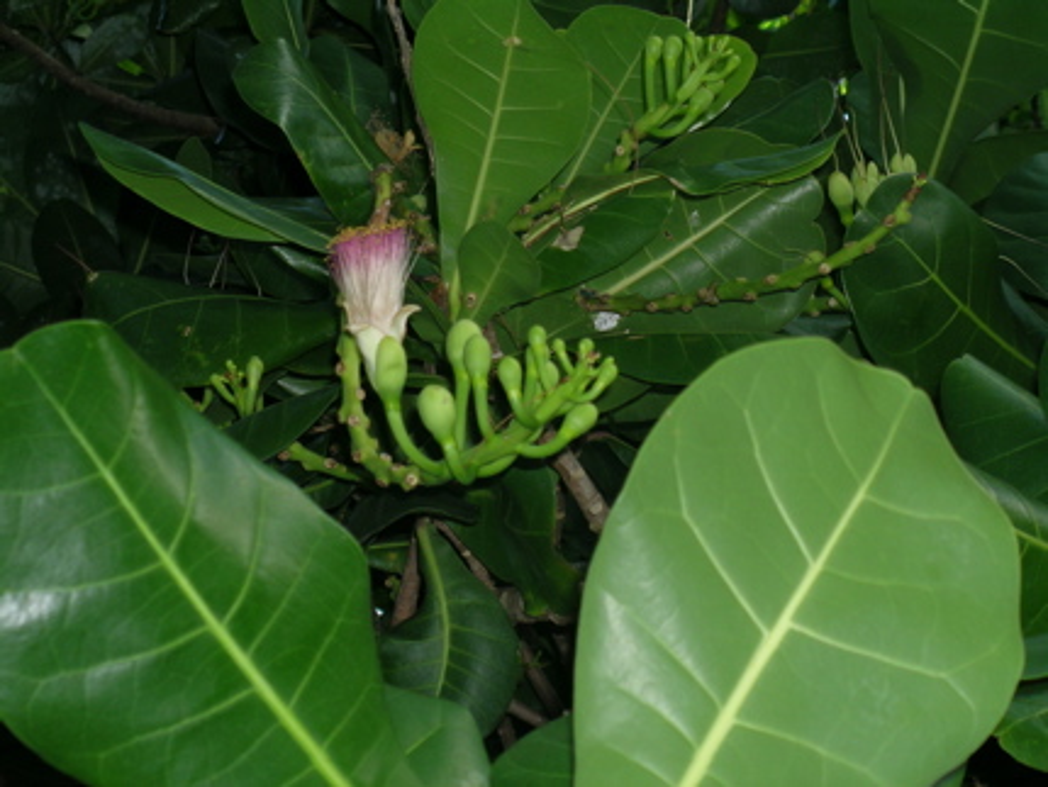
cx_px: 524
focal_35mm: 116
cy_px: 394
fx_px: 3514
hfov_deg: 17.0
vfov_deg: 12.8
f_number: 4.6
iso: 80
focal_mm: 24
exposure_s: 1/121
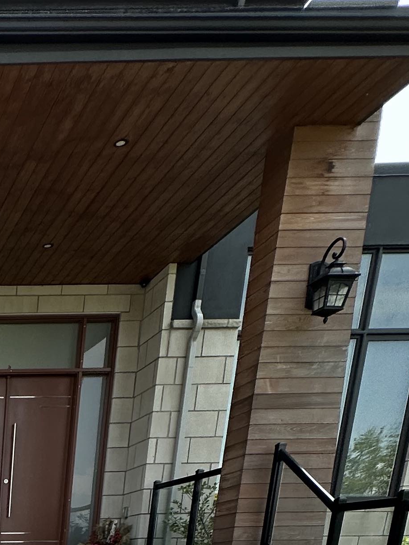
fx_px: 725
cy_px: 795
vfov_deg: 28.6
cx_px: -195
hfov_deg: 24.7
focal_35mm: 46
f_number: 2.2
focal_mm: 2.22
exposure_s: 1/690
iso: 40
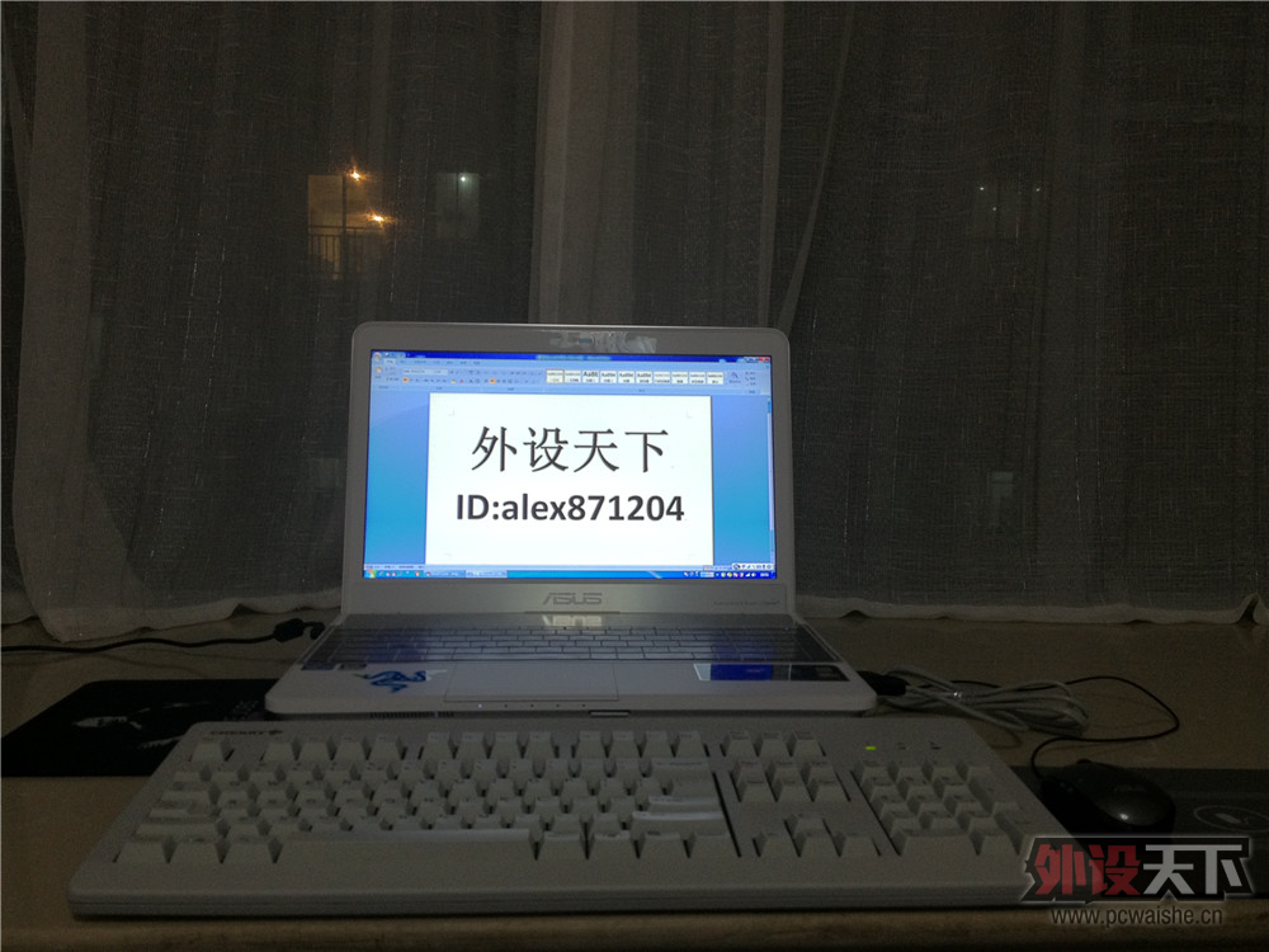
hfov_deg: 52.6
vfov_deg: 40.7
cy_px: 476
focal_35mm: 35
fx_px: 1283
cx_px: 634
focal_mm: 4.28
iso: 160
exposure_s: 1/20
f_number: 2.4
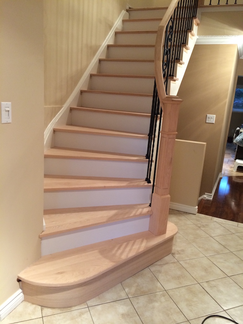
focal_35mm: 30
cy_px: 162
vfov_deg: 60.0
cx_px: 122
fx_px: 281
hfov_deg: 46.8
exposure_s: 1/30
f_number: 2.2
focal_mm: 4.12
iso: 200
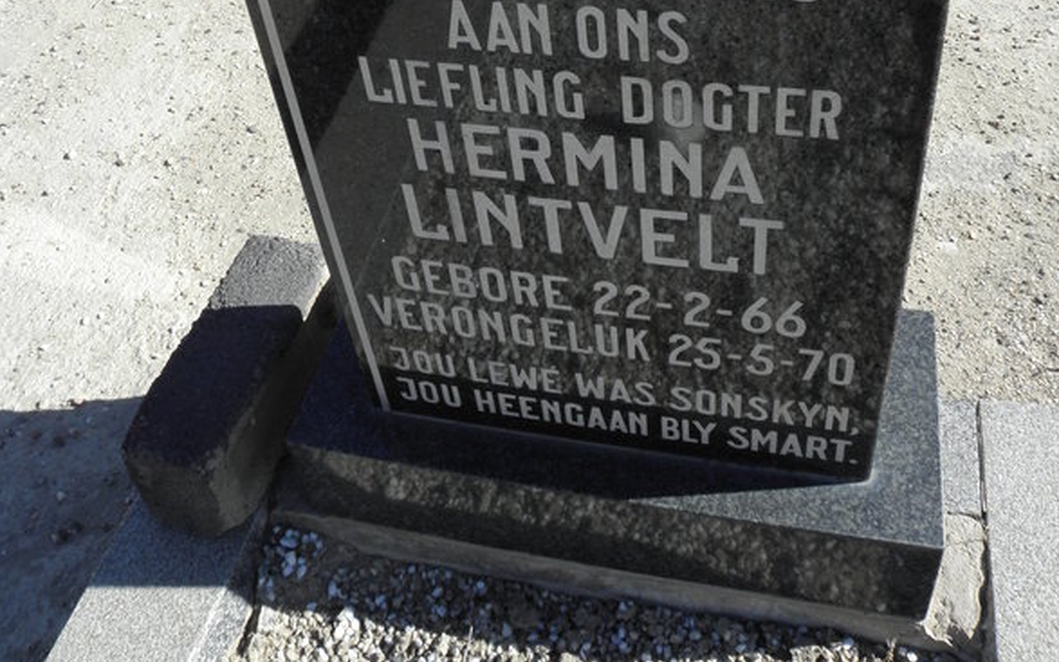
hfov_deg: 50.4
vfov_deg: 30.6
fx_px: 1126
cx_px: 539
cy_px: 11
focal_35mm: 39
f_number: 5.6
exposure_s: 1/200
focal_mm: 4.83
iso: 64
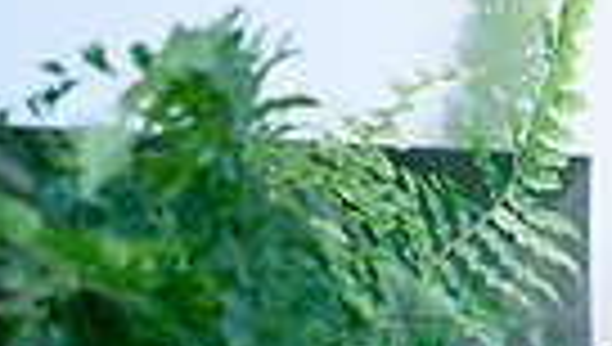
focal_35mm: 522
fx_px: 8484
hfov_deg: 4.1
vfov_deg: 2.3
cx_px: 747
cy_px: 739
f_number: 2
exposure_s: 1/500
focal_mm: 117
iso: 640
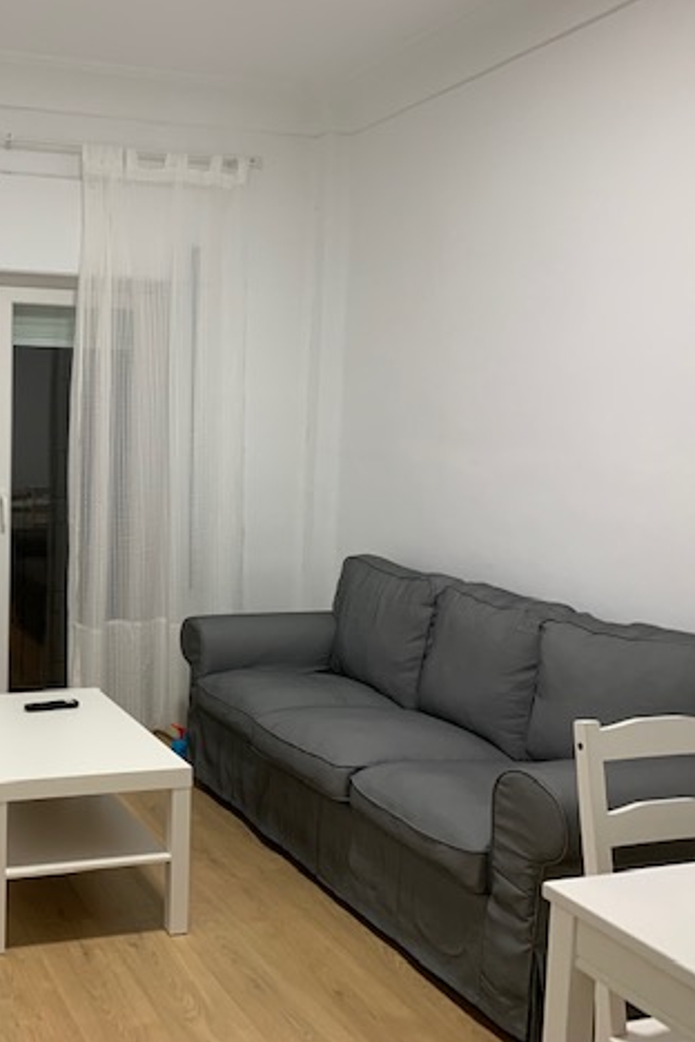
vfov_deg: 51.9
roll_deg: -0.9
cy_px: 510
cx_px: 100
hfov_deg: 34.4
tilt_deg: -3.2
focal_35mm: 37
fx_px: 1071
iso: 125
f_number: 1.8
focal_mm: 4.25
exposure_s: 1/50
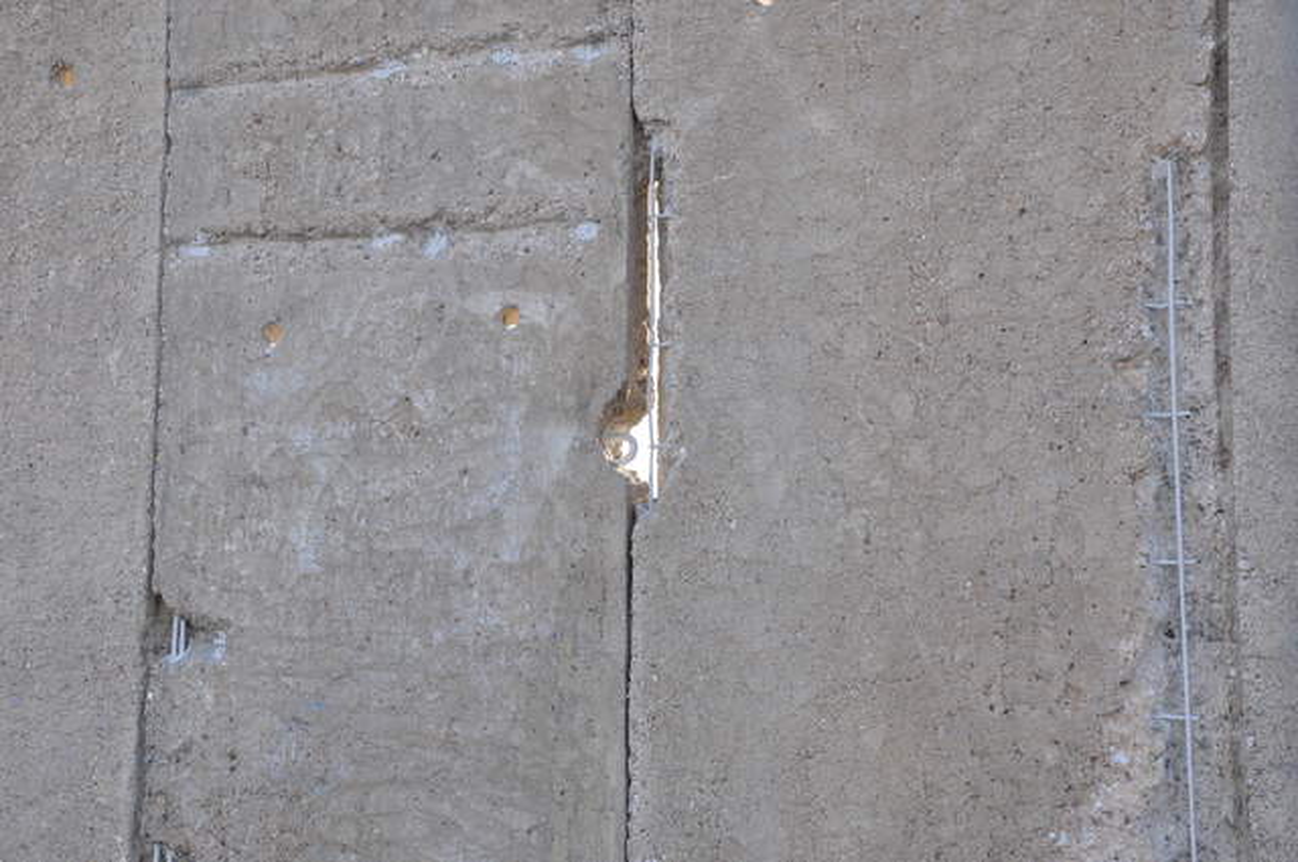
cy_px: 431
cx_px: 649
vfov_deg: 23.7
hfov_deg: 35.1
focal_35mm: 57
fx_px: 2053
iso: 640
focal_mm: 38
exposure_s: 1/320
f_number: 9
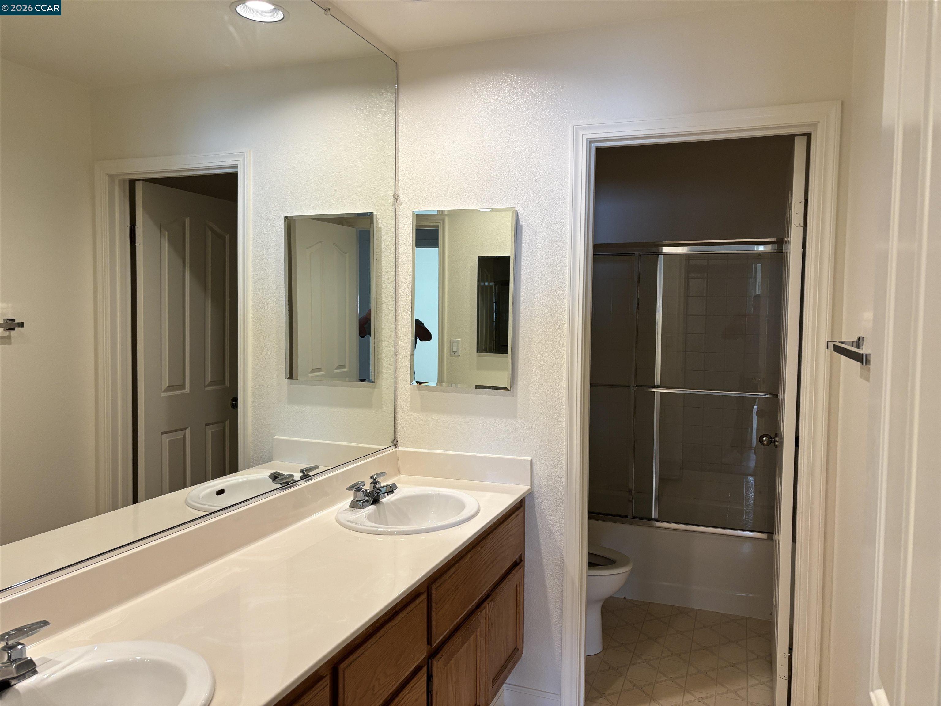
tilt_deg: -4.0
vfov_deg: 53.1
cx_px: 470
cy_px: 353
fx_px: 707
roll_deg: +0.1
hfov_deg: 67.3
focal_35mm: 26
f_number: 1.6
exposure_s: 1/120
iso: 125
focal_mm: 5.96
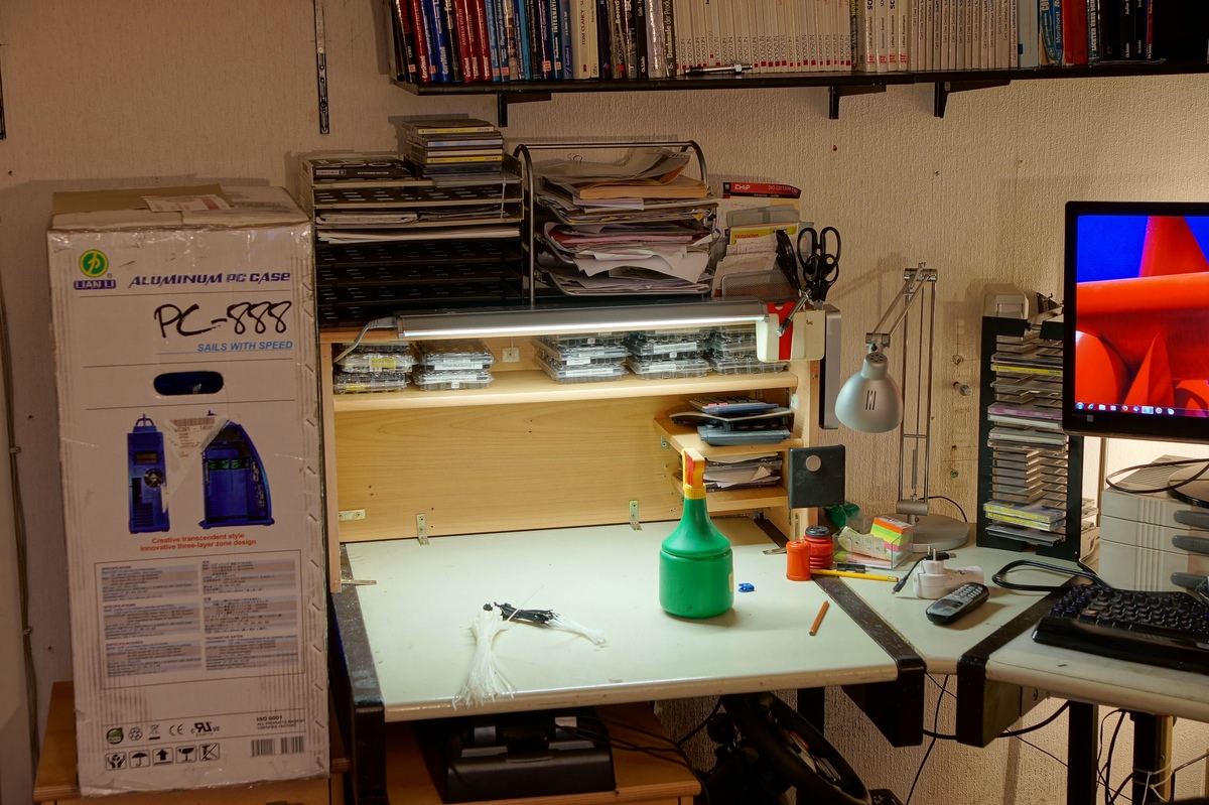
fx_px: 1762
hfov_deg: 37.9
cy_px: 402
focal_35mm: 52
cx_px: 604
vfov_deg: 25.7
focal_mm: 35
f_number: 6.3
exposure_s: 1/2
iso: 100
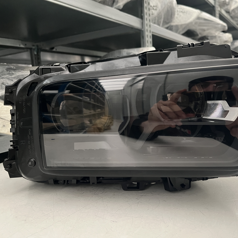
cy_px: 118
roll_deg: +2.8
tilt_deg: -8.2
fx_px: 241
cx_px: 141
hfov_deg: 52.2
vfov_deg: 52.5
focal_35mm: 31
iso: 500
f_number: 1.6
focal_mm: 5.1
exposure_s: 1/52
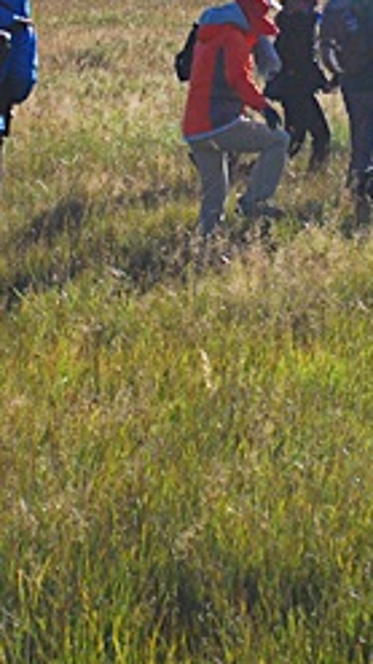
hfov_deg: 8.5
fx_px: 2514
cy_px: 3
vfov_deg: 14.8
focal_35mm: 143
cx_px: 215
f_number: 5.6
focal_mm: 28
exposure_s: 1/1600
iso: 400
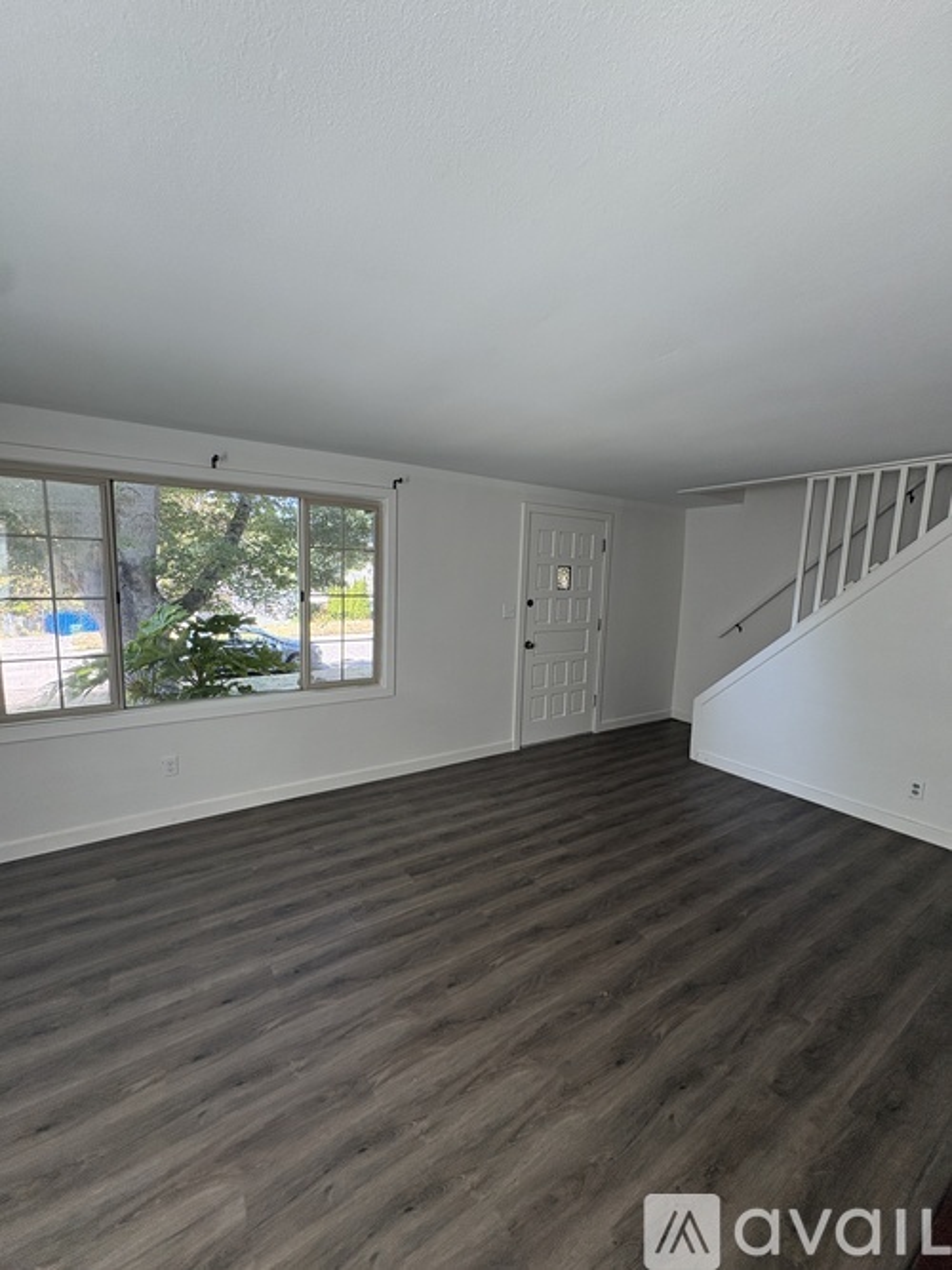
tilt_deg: -6.6
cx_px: 476
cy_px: 635
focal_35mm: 14
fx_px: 514
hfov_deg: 85.7
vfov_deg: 102.1
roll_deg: -0.8
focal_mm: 2.22
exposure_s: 1/99
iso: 200
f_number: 2.2
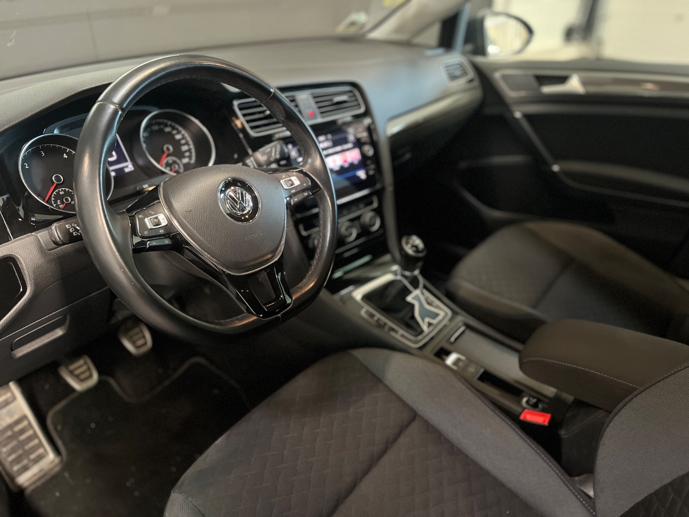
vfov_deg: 53.1
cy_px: 258
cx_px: 344
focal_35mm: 26
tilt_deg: -29.8
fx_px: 518
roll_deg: +0.5
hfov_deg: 67.3
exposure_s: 1/25
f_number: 1.6
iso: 500
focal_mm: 5.1
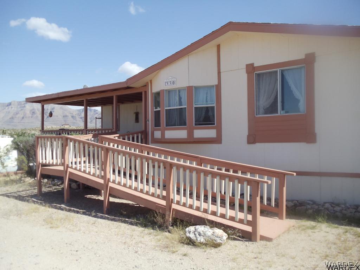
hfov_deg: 42.9
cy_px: 135
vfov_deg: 32.9
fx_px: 458
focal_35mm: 44
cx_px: 180
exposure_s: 1/250
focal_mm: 6
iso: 100
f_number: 7.1
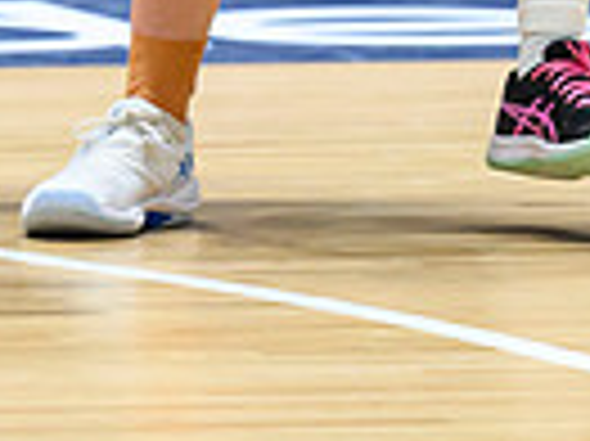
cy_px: -749
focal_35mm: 891
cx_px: -368
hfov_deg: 2.2
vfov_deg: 1.7
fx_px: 15172
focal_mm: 150
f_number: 3.5
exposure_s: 1/1600
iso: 3200
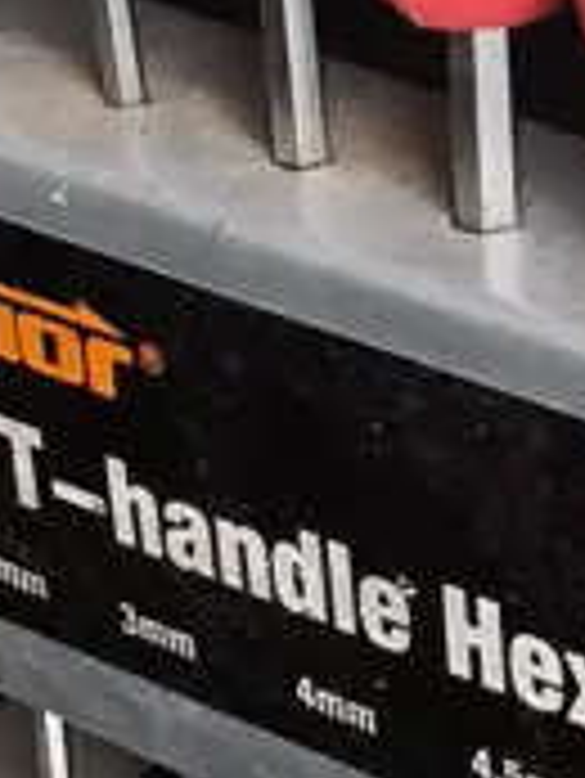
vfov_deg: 12.3
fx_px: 3601
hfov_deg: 8.9
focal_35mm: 160
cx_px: 1076
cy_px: 315
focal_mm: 2.87
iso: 100
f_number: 2
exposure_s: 1/100
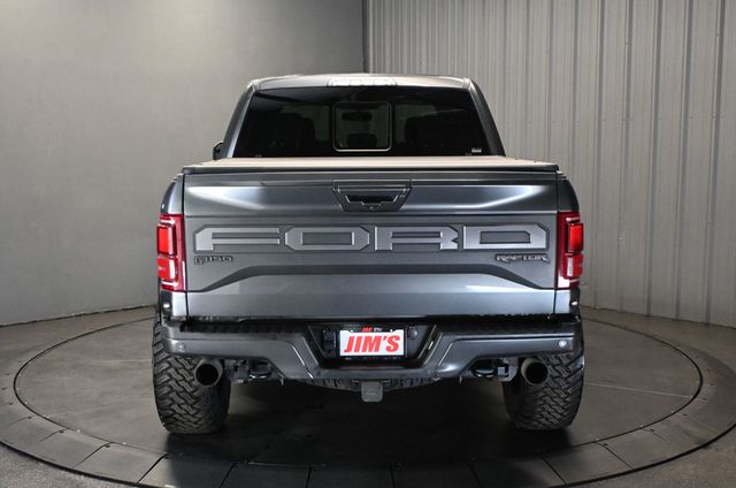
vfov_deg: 34.1
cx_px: 368
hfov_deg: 49.6
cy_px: 244
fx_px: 796
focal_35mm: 39
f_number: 4.5
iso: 3600
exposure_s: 1/60
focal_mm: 26
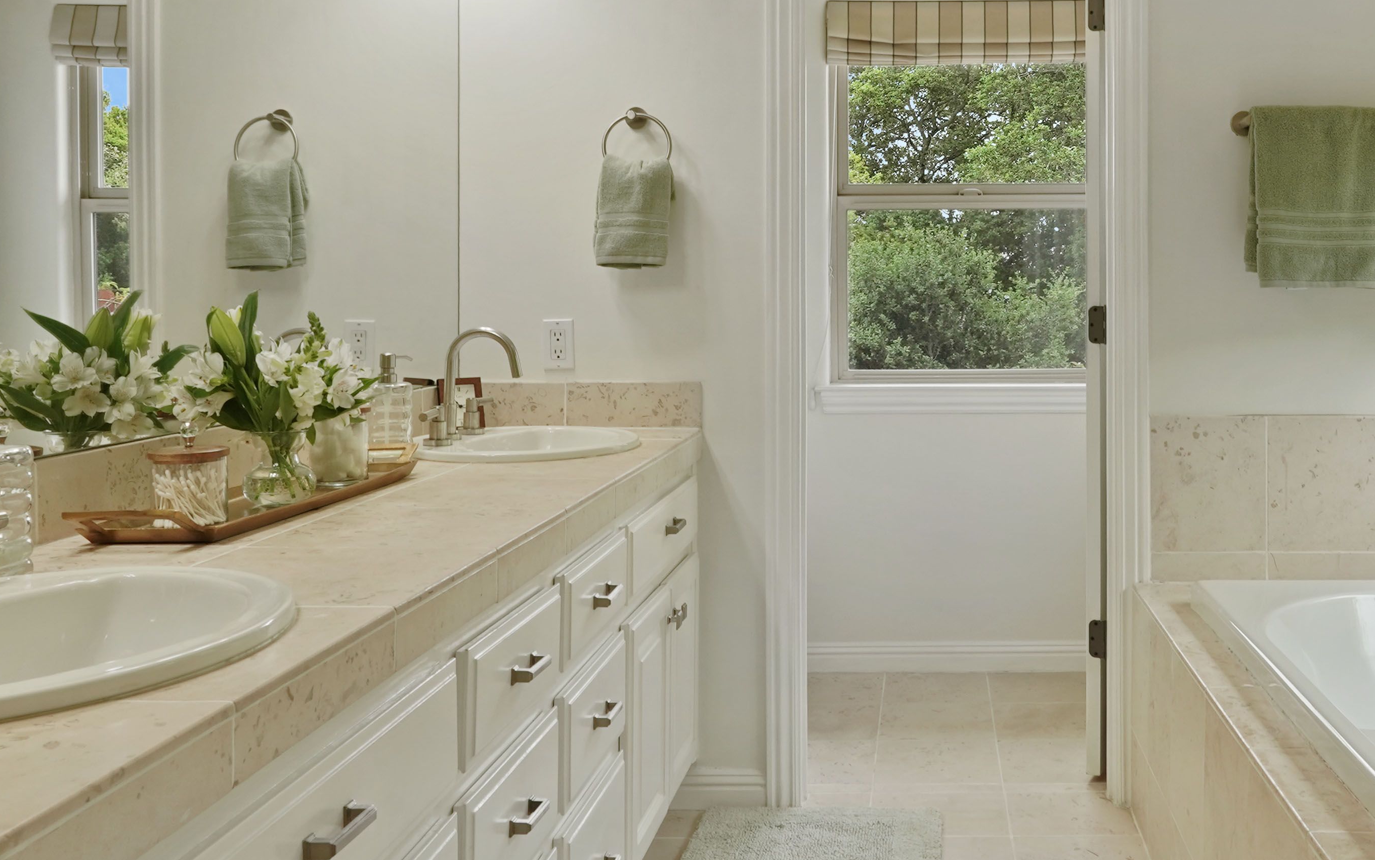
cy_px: 288
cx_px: 936
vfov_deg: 35.0
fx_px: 1349
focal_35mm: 36
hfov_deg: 52.8
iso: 640
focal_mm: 16
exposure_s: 1/20
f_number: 11
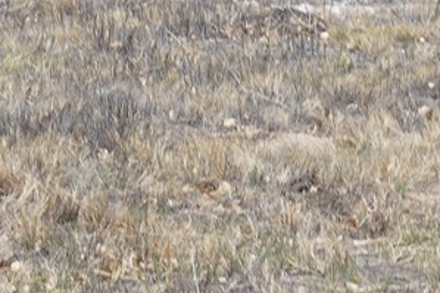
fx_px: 4092
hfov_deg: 5.9
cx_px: 1018
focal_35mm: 335
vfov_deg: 4.1
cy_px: -296
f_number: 14
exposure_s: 1/100
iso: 100
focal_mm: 50
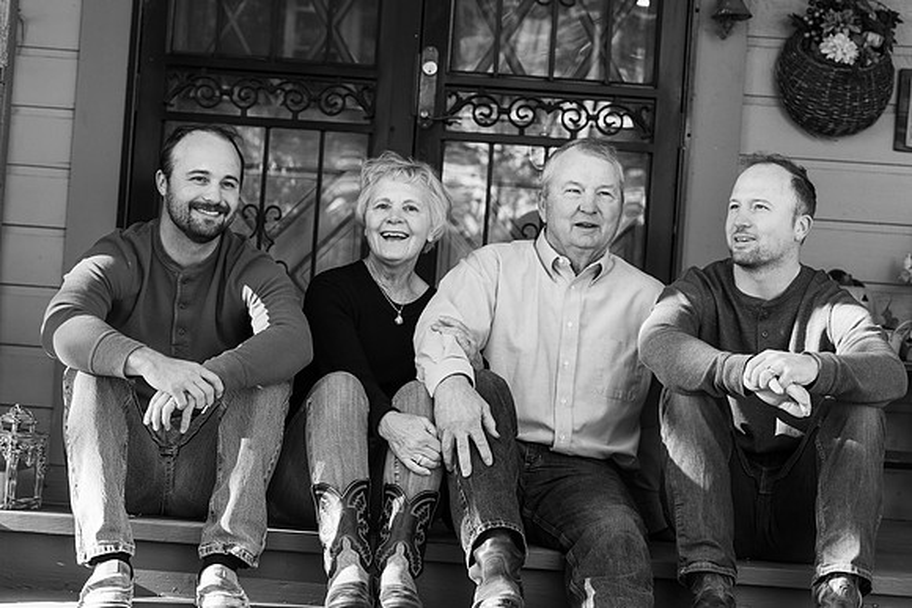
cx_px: 456
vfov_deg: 13.6
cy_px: 304
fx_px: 2559
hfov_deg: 20.2
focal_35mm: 101
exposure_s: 1/250
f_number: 5.6
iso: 1000
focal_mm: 101
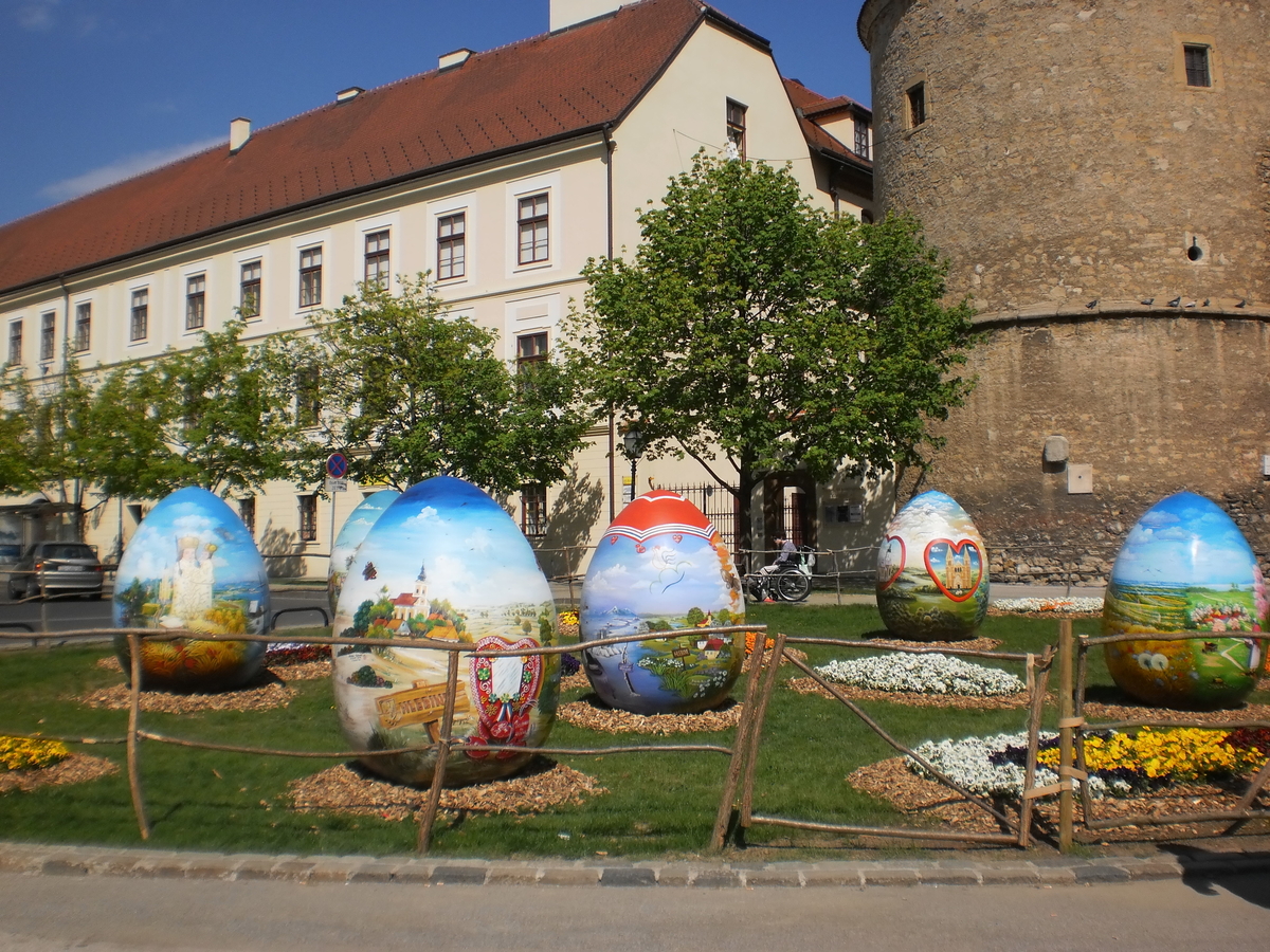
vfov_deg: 39.7
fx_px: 1321
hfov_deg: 51.4
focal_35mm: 36
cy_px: 476
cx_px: 635
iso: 100
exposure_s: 1/1600
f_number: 4.6
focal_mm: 6.3
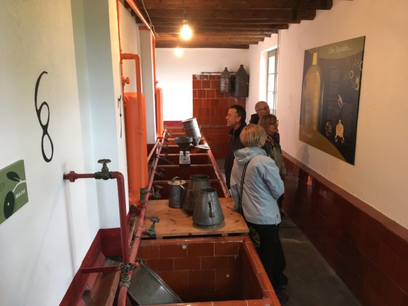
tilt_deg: -13.1
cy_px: 153
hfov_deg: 61.7
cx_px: 204
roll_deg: +0.2
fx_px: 342
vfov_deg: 48.2
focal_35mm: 29
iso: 125
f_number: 2.2
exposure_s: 1/33
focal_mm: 4.15
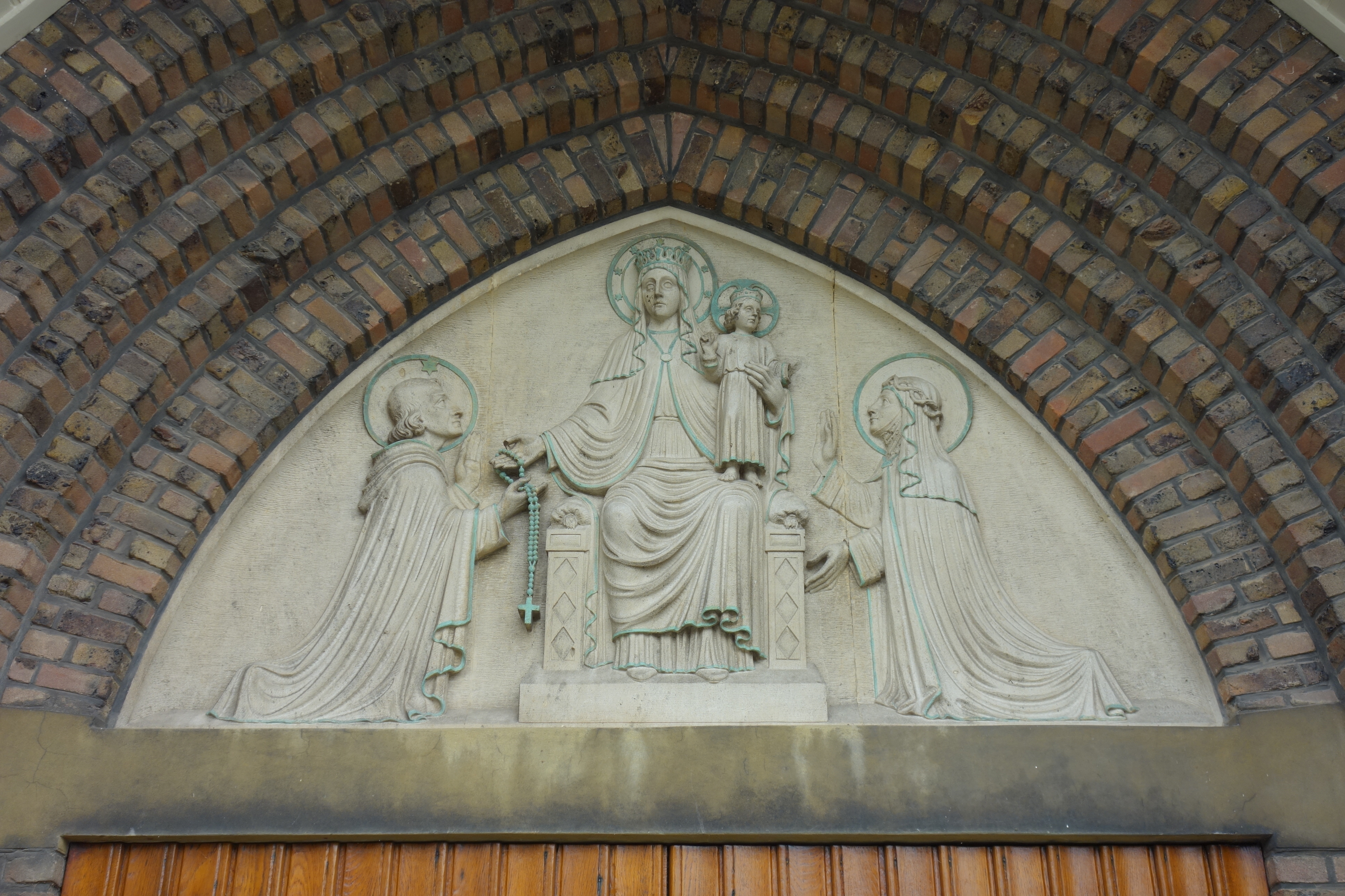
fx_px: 1532
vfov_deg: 32.6
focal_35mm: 41
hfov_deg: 47.4
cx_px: 672
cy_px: 448
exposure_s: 1/200
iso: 125
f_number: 4
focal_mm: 15.1
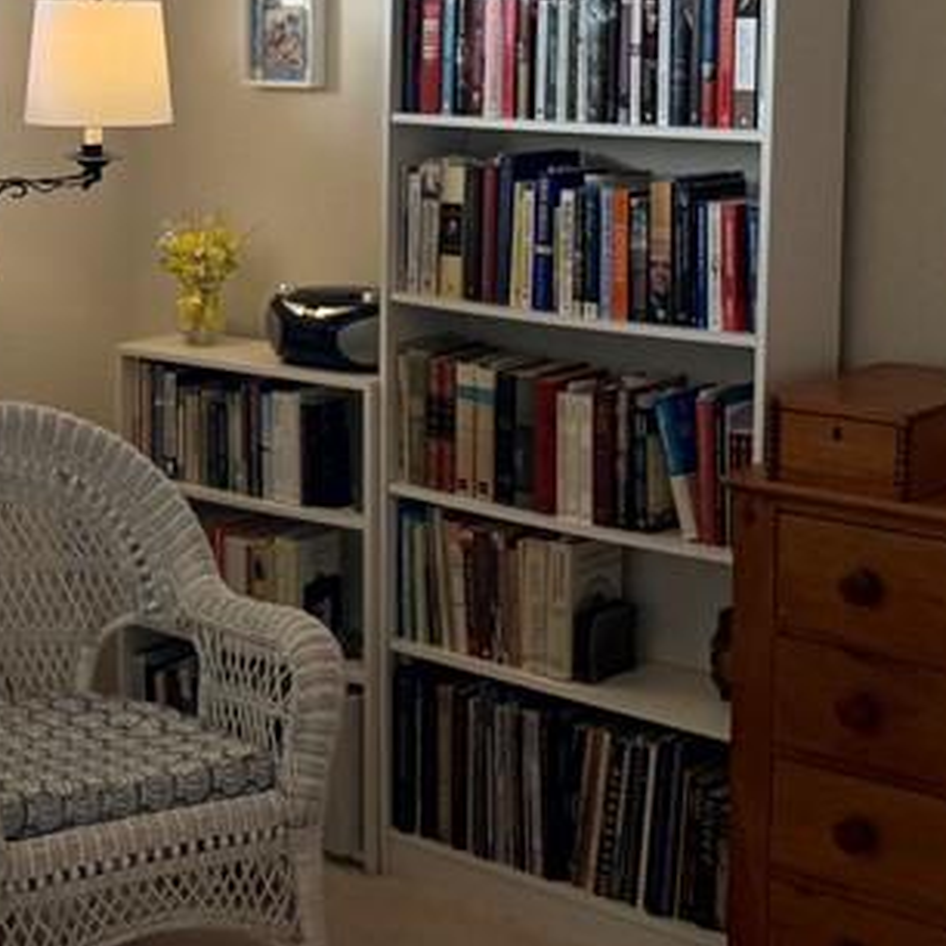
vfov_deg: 23.9
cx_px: 3
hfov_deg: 23.3
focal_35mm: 71
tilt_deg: -5.2
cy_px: 182
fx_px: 2195
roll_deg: +0.0
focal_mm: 6.76
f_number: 1.78
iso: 80
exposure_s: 1/622
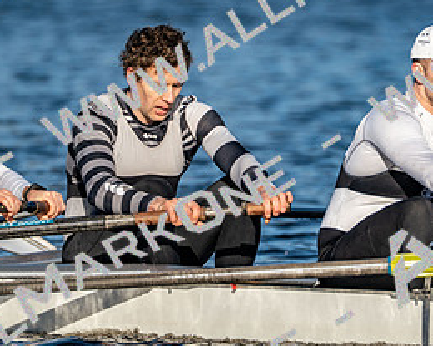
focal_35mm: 1256
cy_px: 151
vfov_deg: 1.2
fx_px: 16096
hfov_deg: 1.5
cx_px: 246
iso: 320
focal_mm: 600
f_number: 6.3
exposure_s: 1/2000
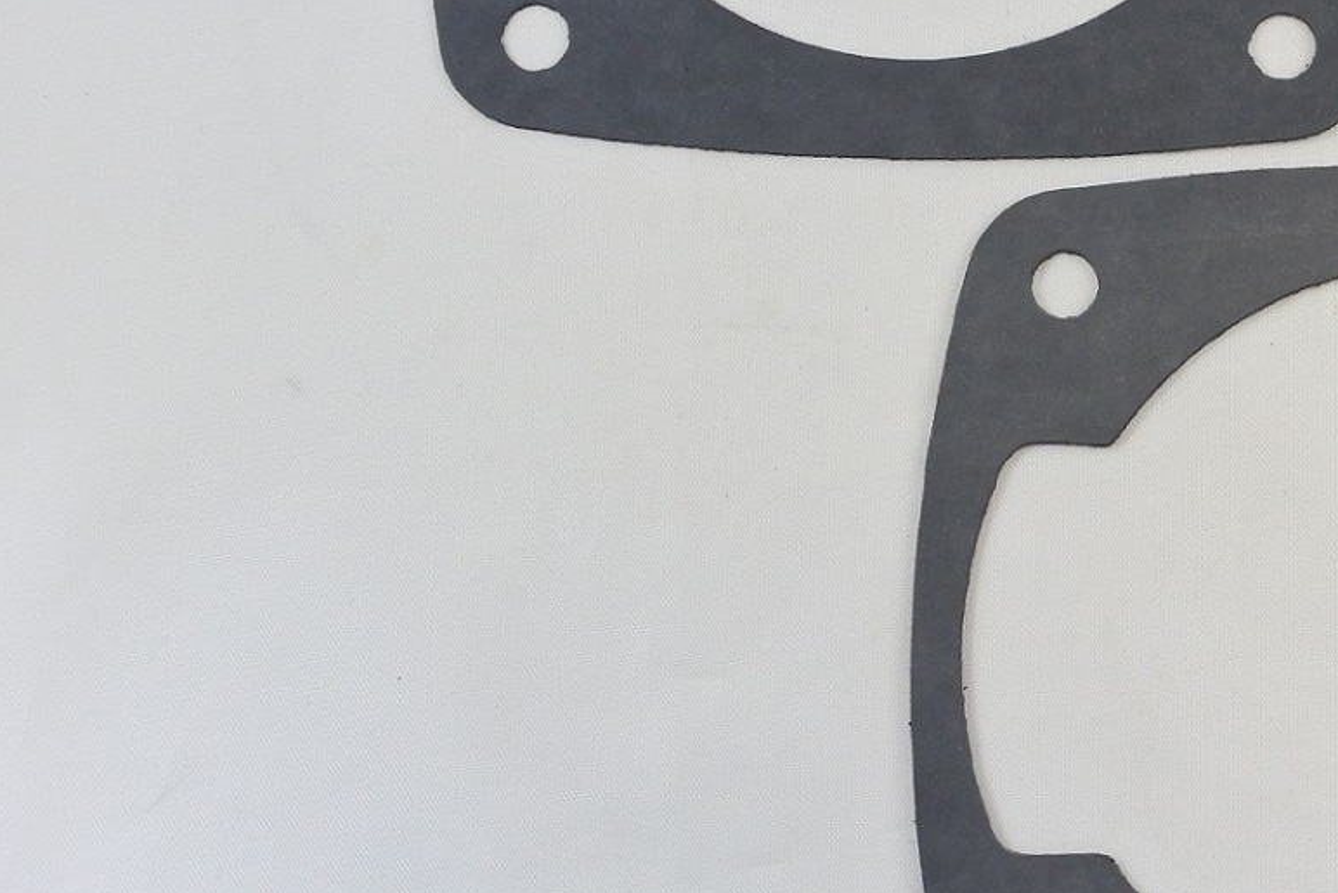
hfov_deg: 25.8
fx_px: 2713
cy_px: 209
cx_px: 1447
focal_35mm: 73
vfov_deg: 18.5
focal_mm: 12.3
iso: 400
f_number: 3.8
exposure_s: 1/200
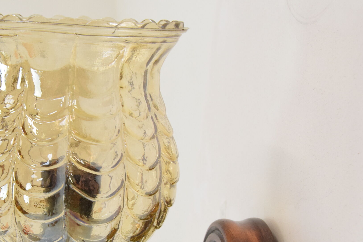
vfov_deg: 17.6
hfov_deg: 25.9
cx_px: 84
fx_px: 777
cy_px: 195
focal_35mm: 77
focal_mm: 28
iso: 1600
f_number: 7.1
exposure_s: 1/200
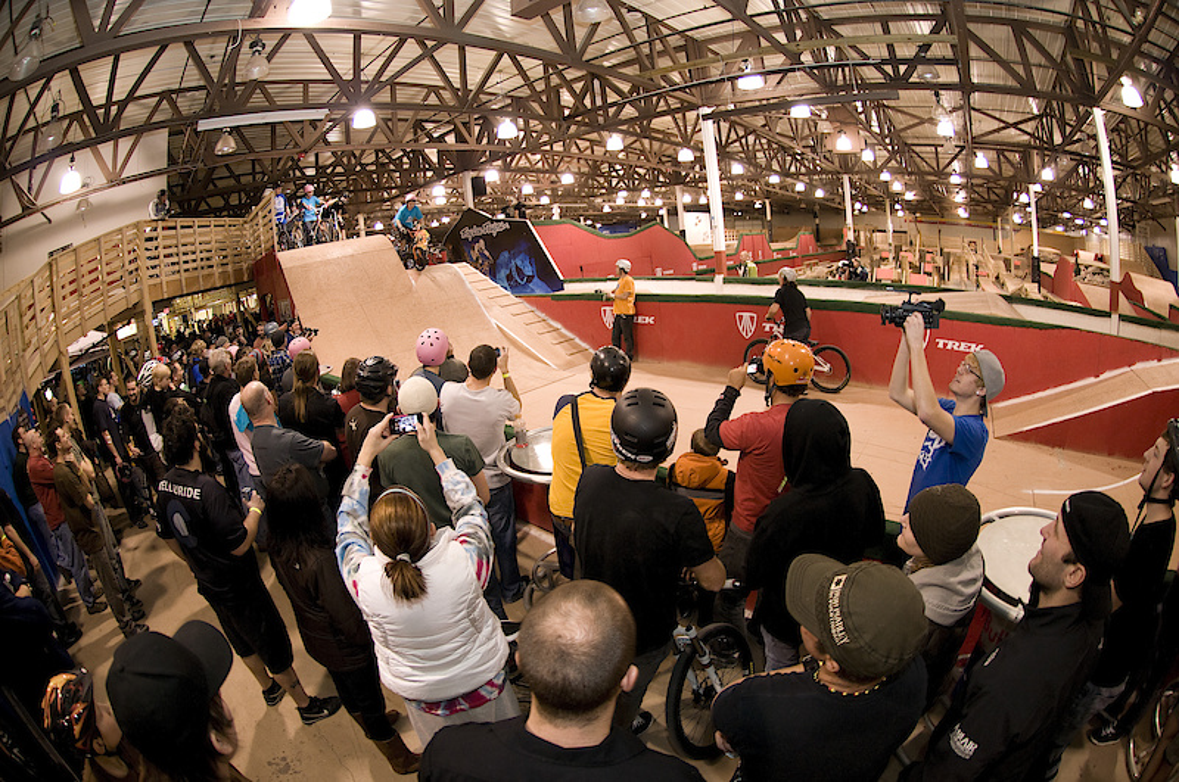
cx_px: 590
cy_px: 391
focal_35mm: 16
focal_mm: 10.5
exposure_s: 1/30
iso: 400
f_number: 2.8
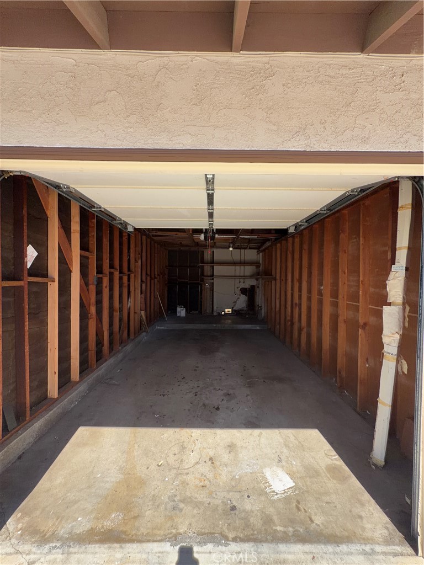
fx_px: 229
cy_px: 282
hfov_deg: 85.7
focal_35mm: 14
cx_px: 212
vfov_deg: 102.1
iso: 40
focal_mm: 2.22
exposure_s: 1/664
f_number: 2.2
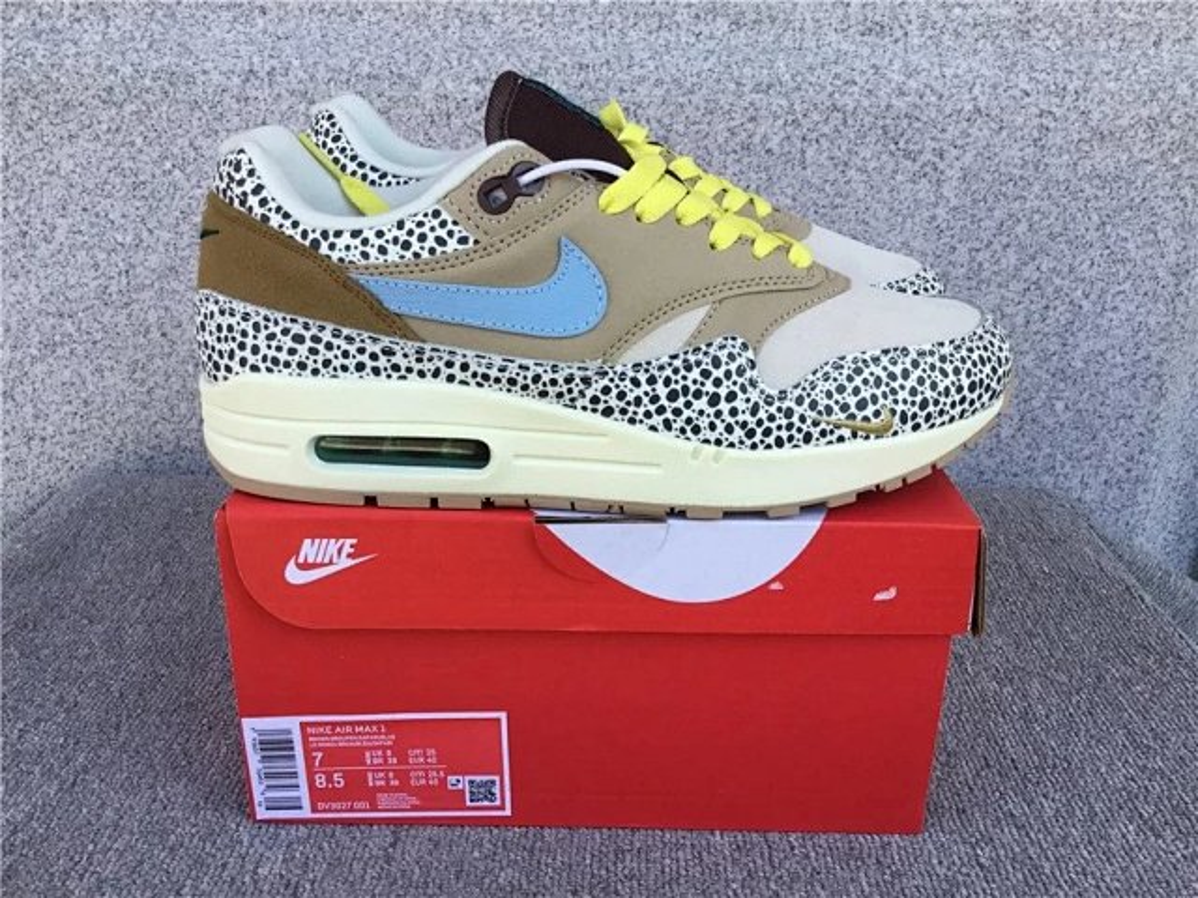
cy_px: 449
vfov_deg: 45.4
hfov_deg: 58.4
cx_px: 599
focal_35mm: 31
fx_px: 1073
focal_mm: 3.3
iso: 25
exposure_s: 1/196
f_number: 2.4
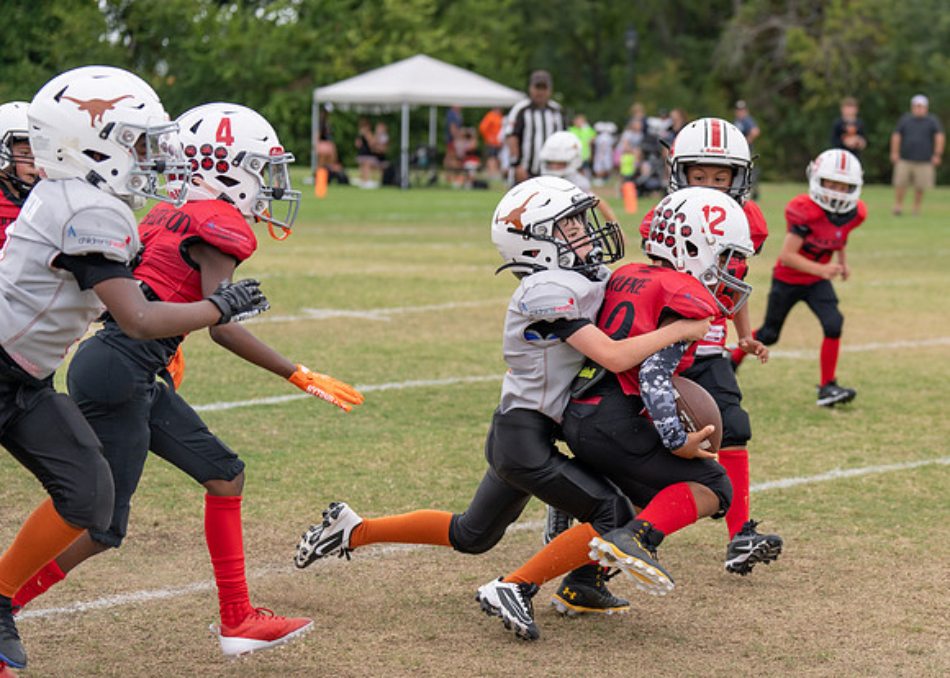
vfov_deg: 14.8
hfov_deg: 20.5
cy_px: 445
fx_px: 2606
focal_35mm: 97
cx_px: 670
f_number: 2.8
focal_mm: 70
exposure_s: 1/1600
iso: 100
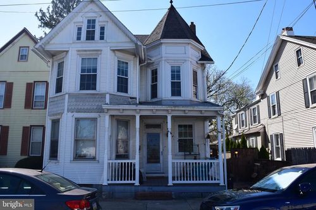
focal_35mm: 27
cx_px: 158
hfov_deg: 67.4
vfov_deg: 47.9
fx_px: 237
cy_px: 105
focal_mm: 18
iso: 400
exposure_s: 1/400
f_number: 11
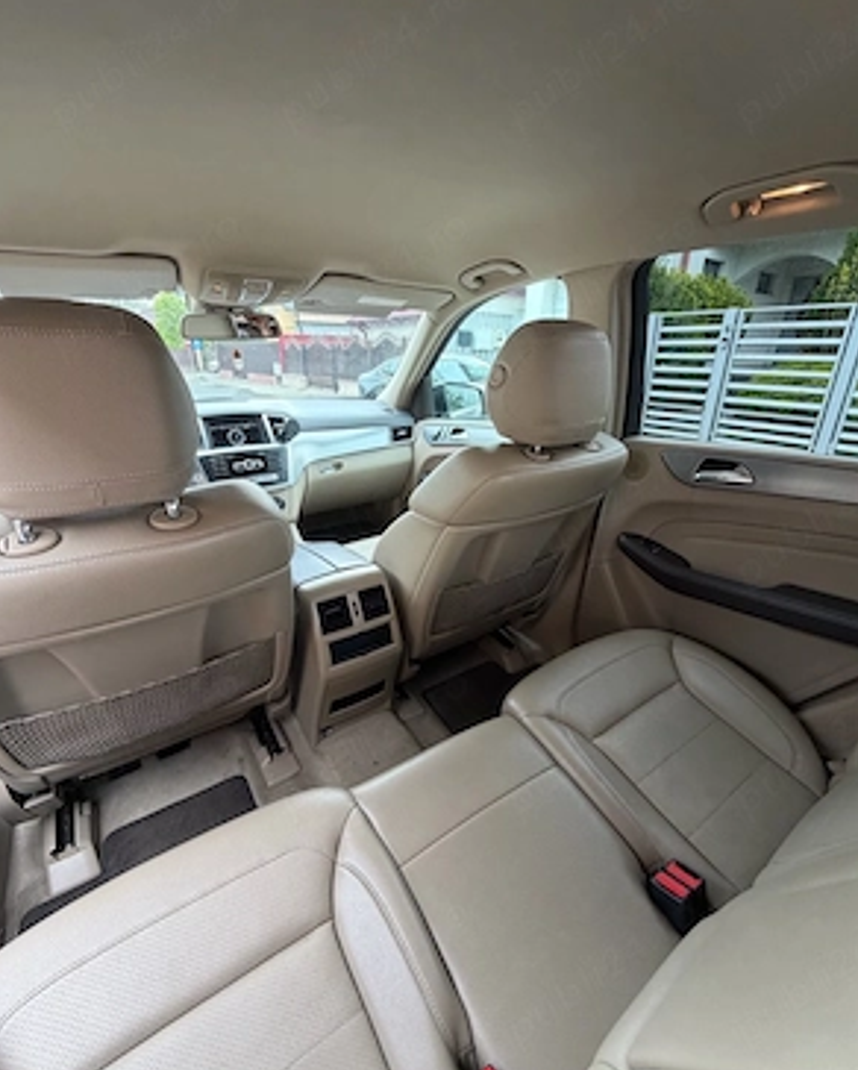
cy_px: 550
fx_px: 475
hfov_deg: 84.1
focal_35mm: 15
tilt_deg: -23.4
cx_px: 432
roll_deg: -0.5
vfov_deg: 96.7
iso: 320
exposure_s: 1/121
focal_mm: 2.22
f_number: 2.2
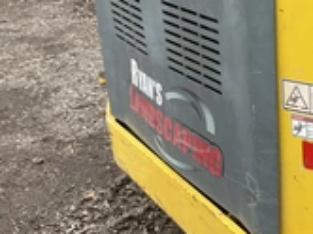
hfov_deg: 25.9
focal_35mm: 70
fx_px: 632
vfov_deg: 20.9
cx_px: 338
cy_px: 83
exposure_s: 1/122
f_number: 1.8
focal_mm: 3
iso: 50
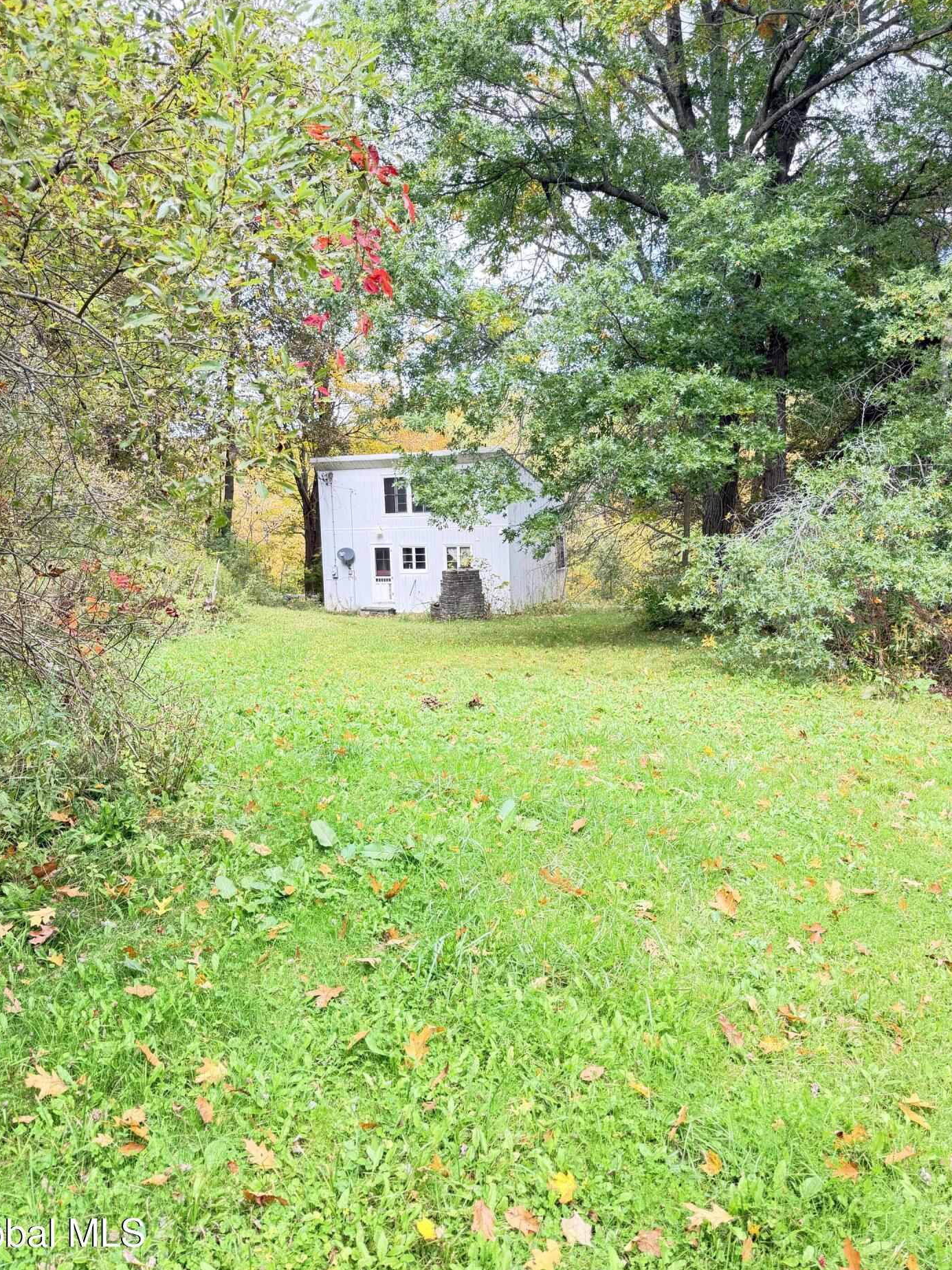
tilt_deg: -5.1
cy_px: 608
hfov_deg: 53.1
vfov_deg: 67.3
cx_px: 457
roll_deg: +1.6
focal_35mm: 26
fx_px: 953
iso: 80
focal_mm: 6.76
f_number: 1.78
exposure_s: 1/175
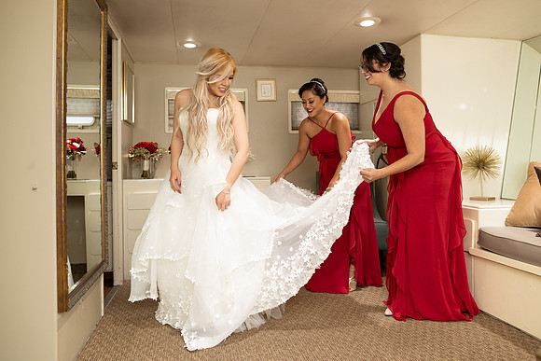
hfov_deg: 67.4
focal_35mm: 27
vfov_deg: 47.9
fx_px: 405
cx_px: 273
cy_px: 161
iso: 500
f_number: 2.2
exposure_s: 1/250
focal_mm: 24
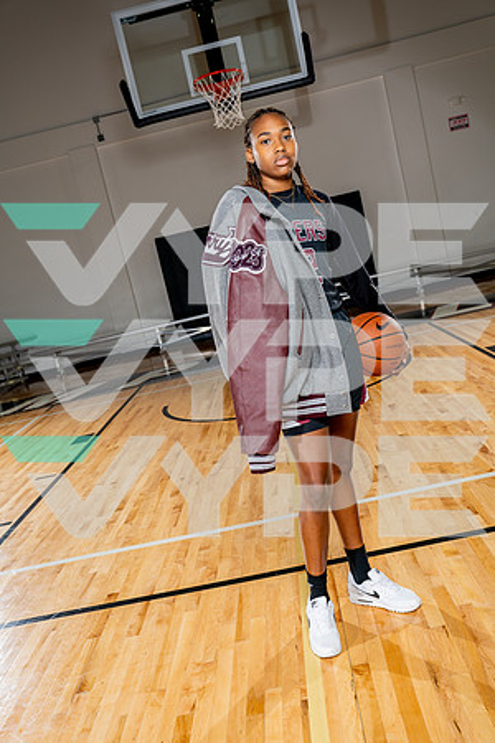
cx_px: 248
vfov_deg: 57.2
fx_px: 681
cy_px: 372
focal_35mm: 33
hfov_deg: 40.0
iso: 200
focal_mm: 33
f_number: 5.6
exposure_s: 1/250
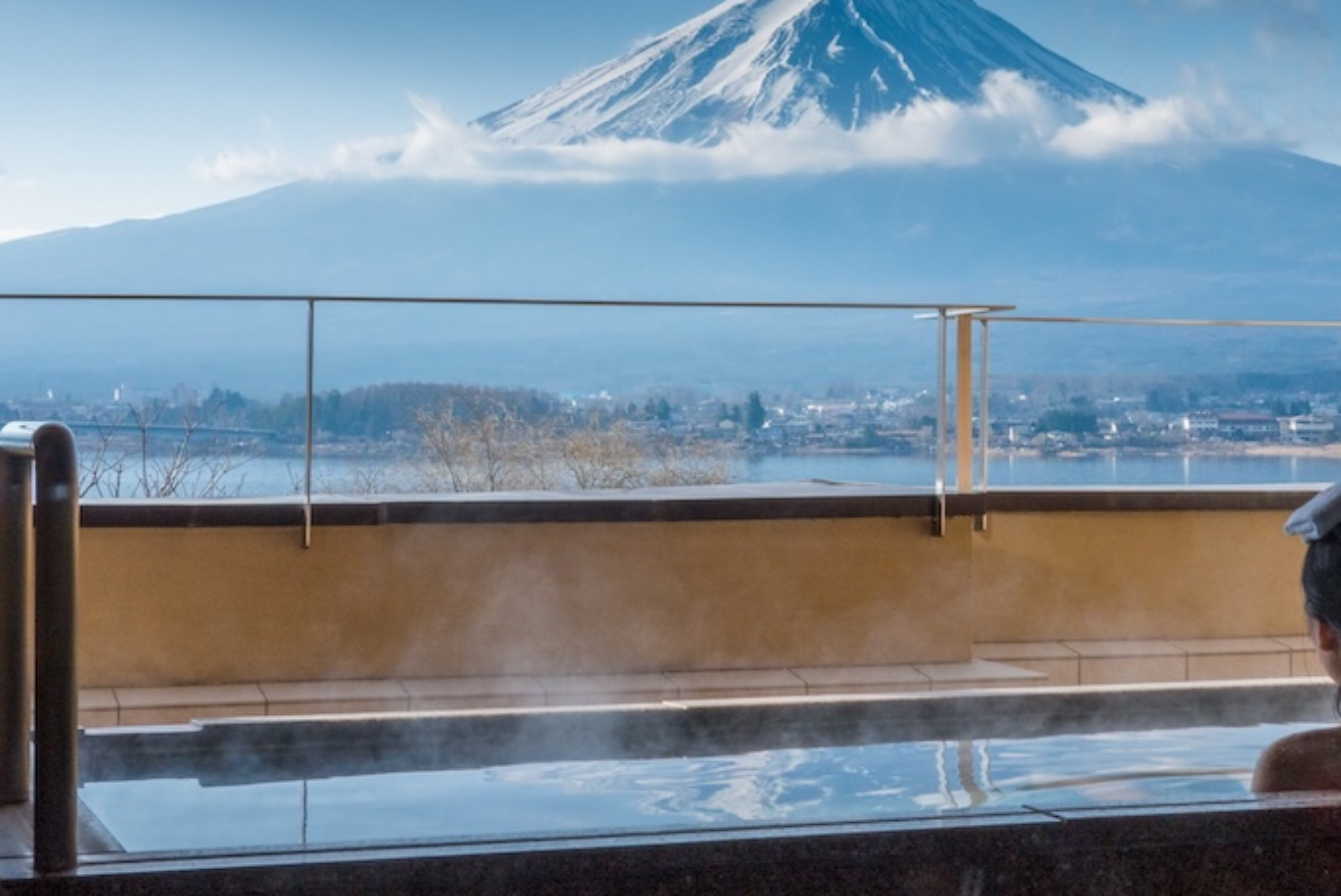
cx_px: 963
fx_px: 2945
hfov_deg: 25.4
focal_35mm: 79
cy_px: 274
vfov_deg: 17.2
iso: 125
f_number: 9
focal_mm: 19.8
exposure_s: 1/400
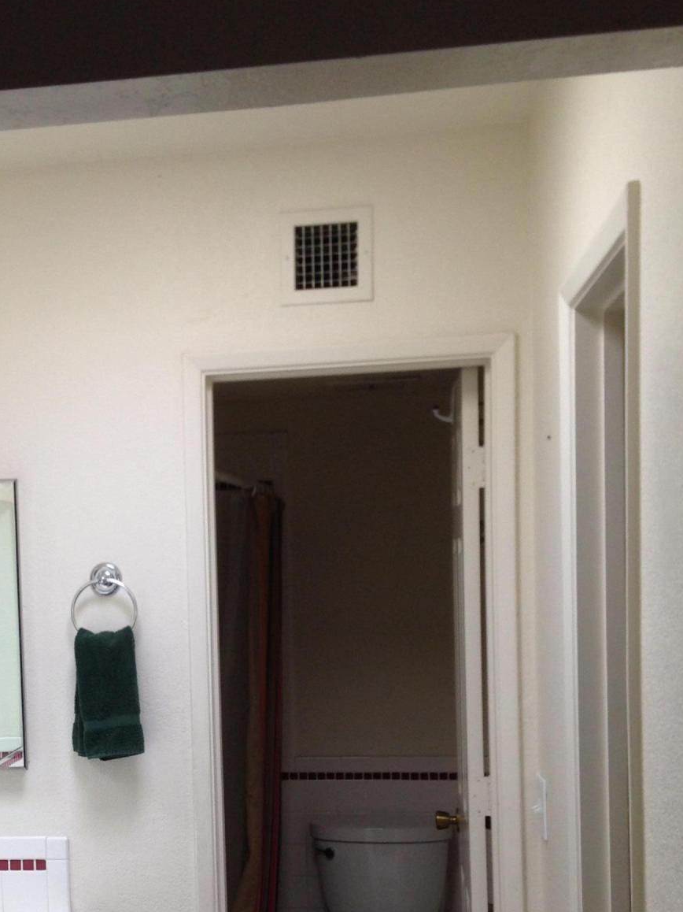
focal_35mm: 57
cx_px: 123
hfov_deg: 25.2
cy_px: 655
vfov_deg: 33.3
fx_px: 1500
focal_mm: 4.12
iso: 50
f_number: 2.4
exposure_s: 1/60
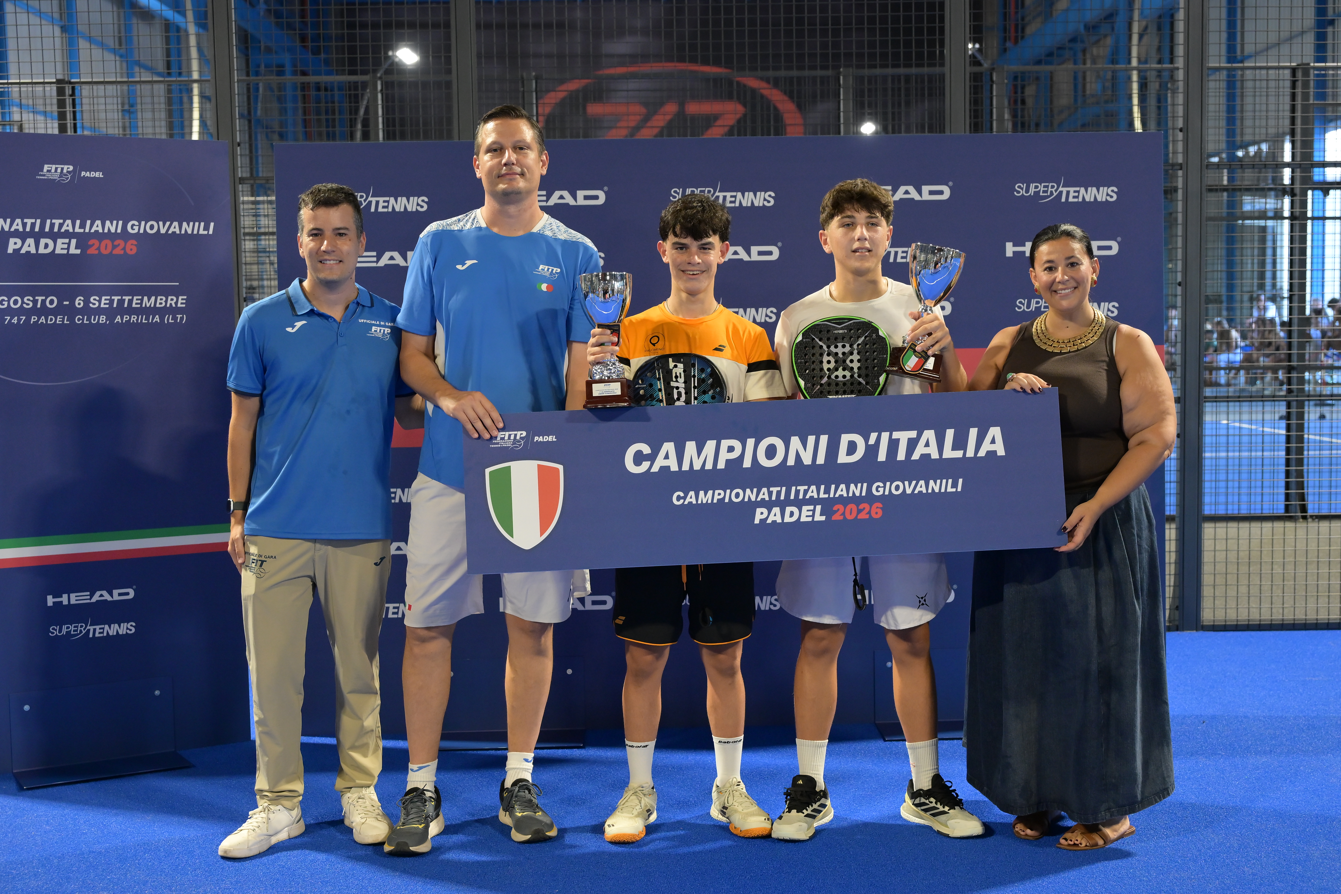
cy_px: 447
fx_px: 1602
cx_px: 670
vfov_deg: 31.2
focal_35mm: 43
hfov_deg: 45.4
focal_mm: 43
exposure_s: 1/200
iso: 2500
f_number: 4
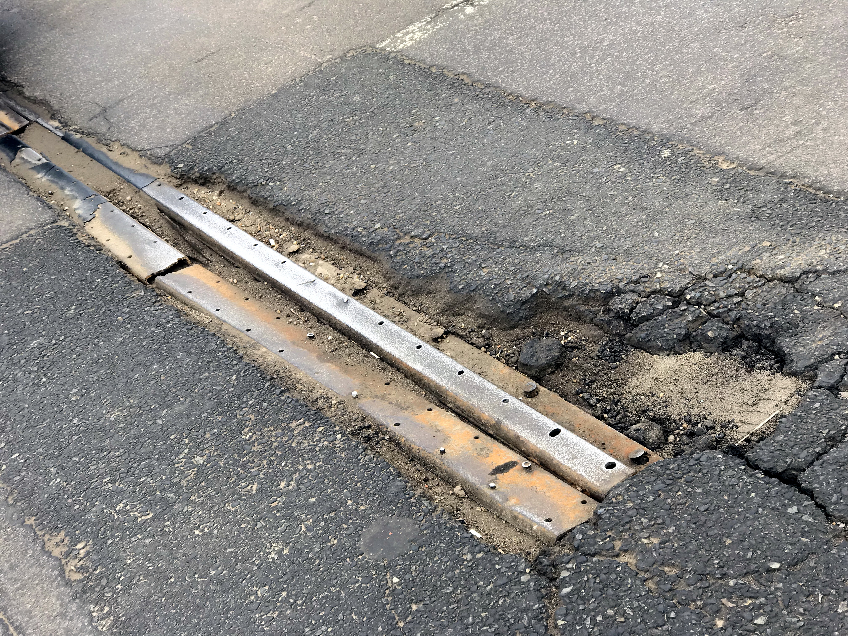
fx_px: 1396
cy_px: 318
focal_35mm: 57
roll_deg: +20.6
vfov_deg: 25.7
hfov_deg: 33.8
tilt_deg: -30.8
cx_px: 424
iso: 20
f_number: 2.8
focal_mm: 6.6
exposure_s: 1/109
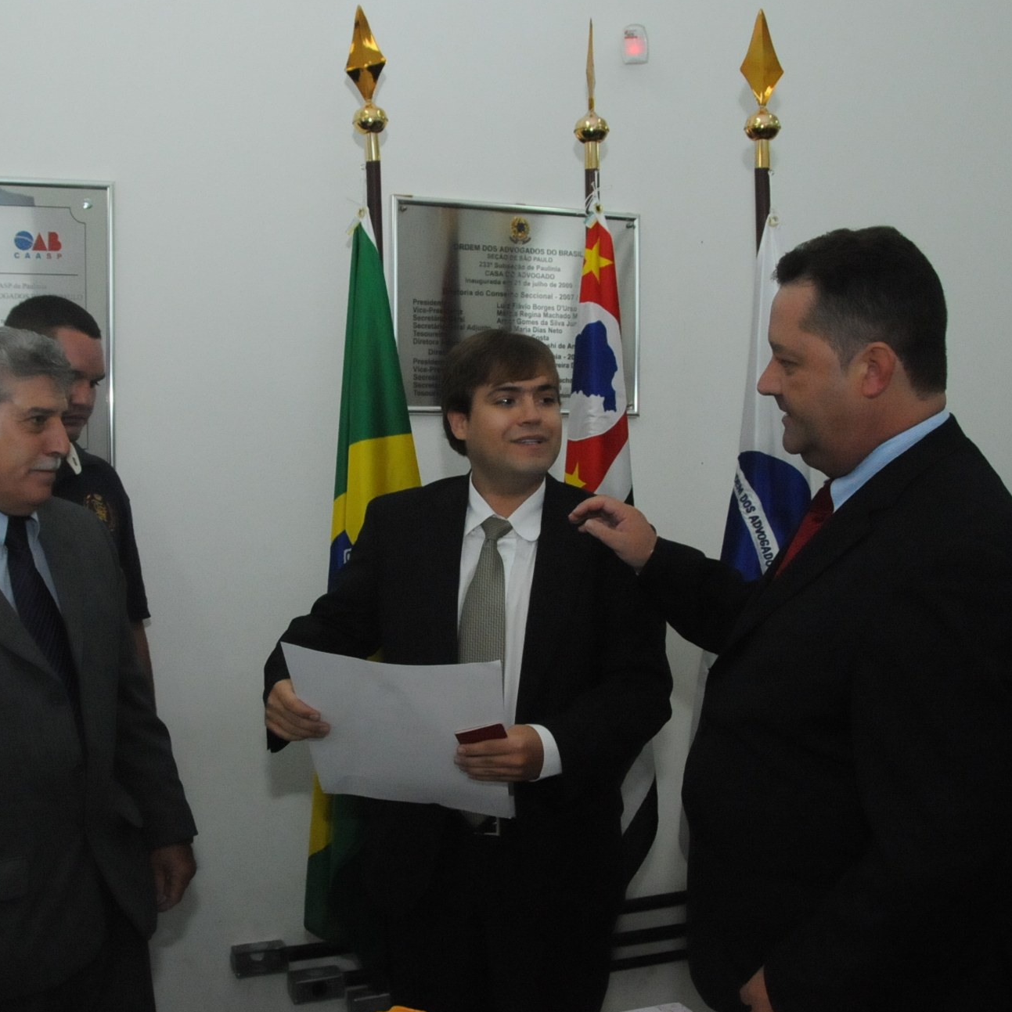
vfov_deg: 43.9
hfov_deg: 43.5
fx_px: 1257
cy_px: 510
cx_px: 384
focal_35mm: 38
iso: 3200
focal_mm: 18
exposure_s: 1/250
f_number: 7.1
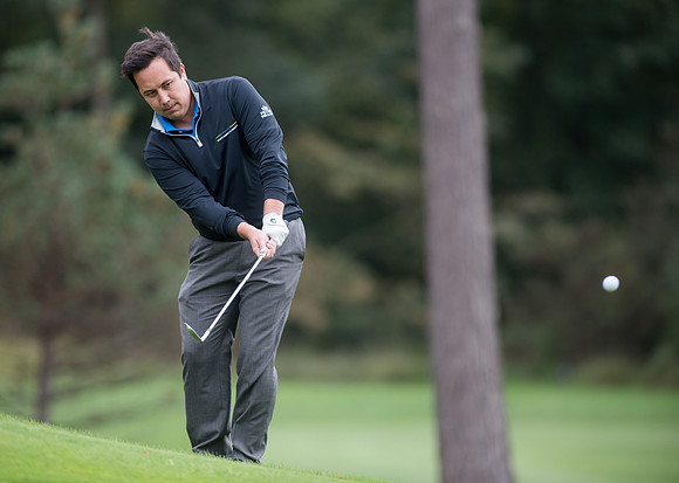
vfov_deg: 4.2
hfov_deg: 5.9
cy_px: 225
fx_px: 6604
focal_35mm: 343
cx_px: 285
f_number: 3.2
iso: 400
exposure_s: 1/1000
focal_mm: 300
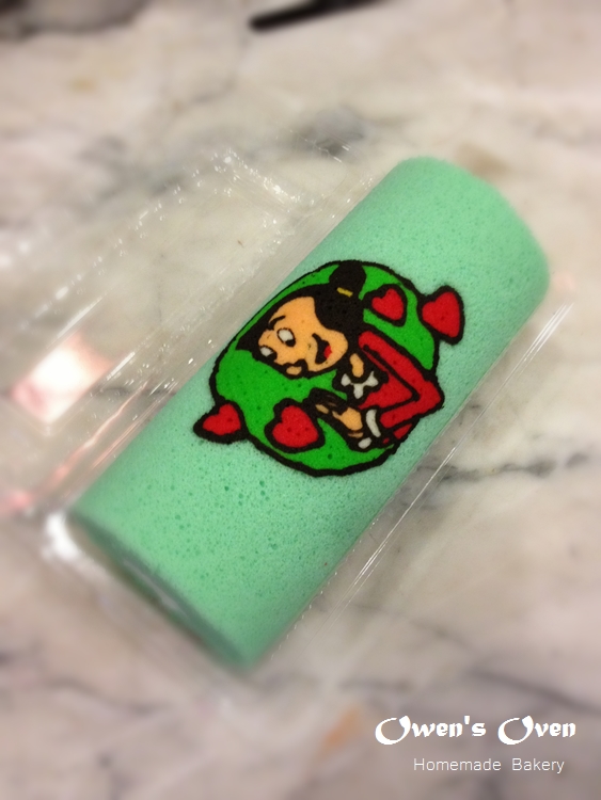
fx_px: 810
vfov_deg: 52.6
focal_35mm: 35
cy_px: 400
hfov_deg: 40.7
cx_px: 300
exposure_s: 1/20
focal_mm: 4.28
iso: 250
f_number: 2.4
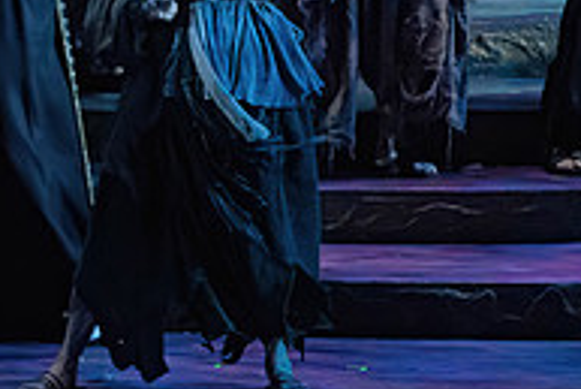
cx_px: 575
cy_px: 119
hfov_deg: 3.4
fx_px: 9690
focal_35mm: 600
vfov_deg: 2.3
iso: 20000
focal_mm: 200
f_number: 4.5
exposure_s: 1/400
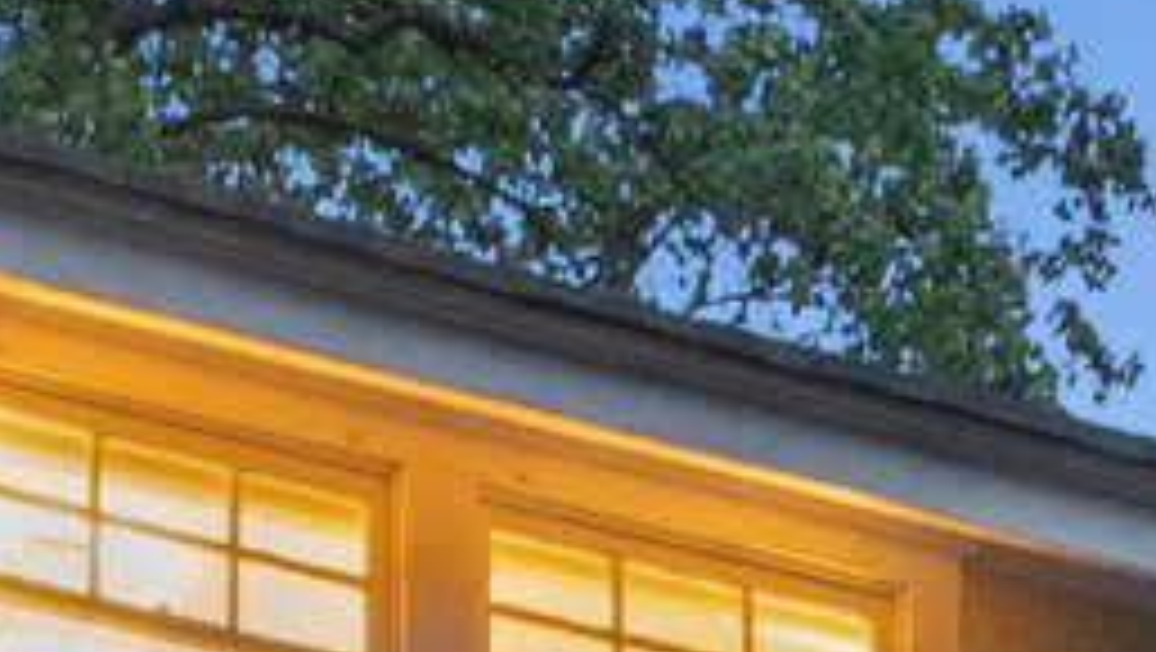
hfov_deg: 8.6
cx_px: 922
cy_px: 2498
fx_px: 7669
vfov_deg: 4.5
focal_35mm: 250
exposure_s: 1/3.33
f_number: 8
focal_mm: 30
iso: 3200
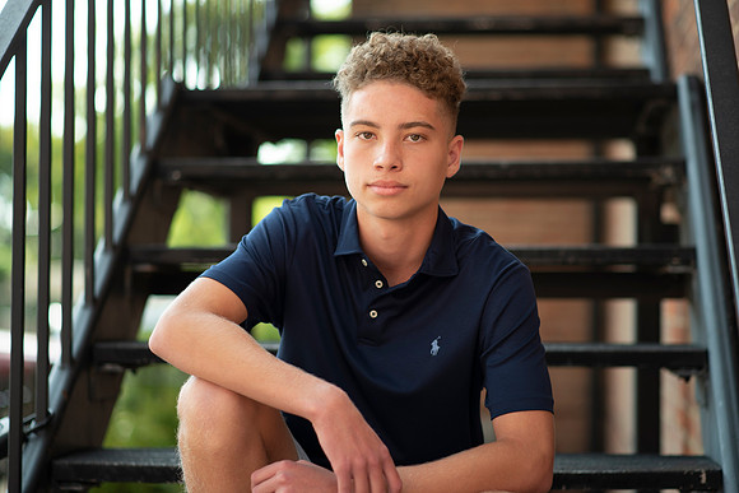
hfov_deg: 22.8
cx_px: 380
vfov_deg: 15.3
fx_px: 1835
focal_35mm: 89
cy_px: 247
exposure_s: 1/250
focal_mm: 85
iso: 100
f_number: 2
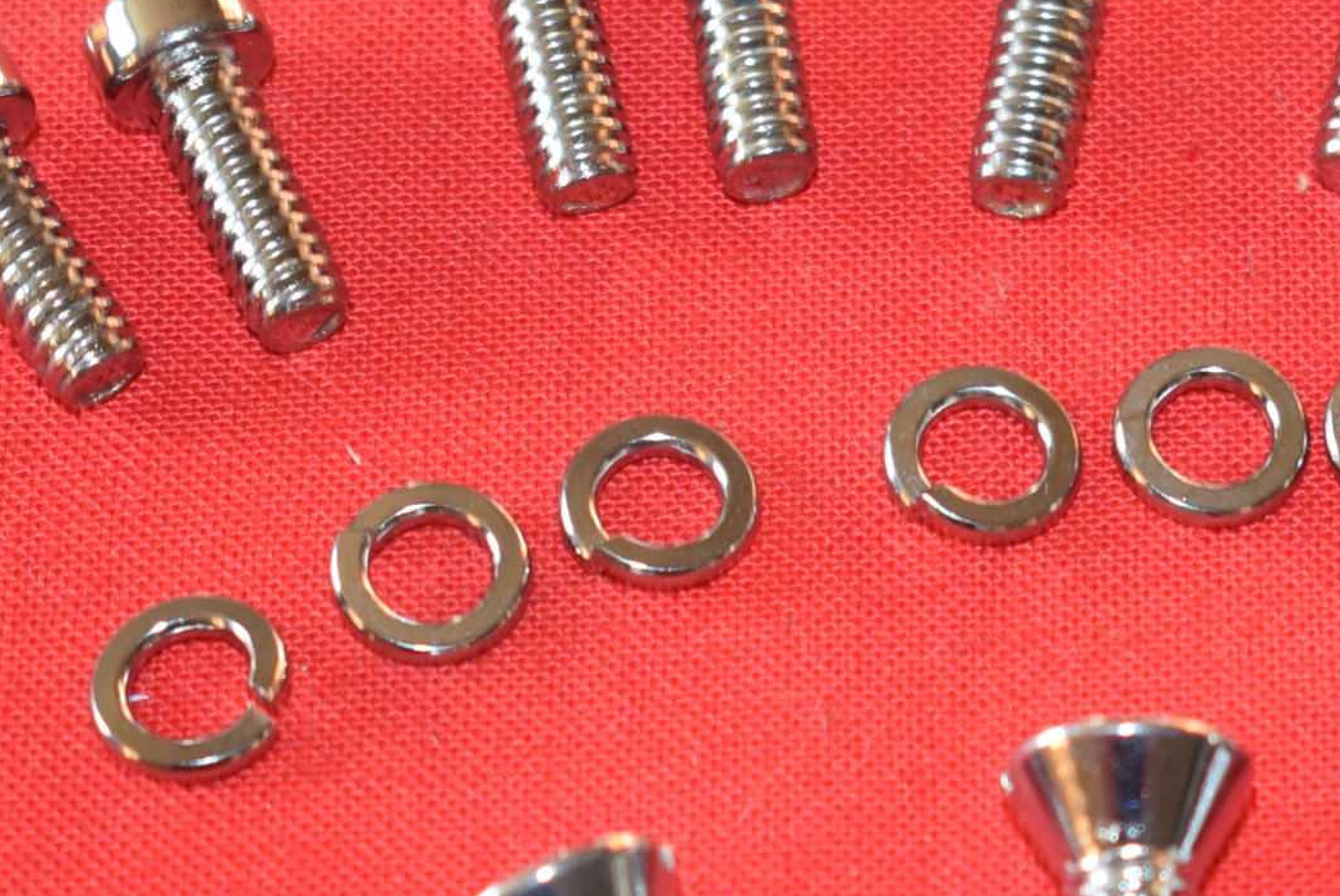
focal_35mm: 214
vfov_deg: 6.4
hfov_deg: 9.5
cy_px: 668
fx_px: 7971
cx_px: 1458
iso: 400
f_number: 5.6
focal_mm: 50
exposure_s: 1/30
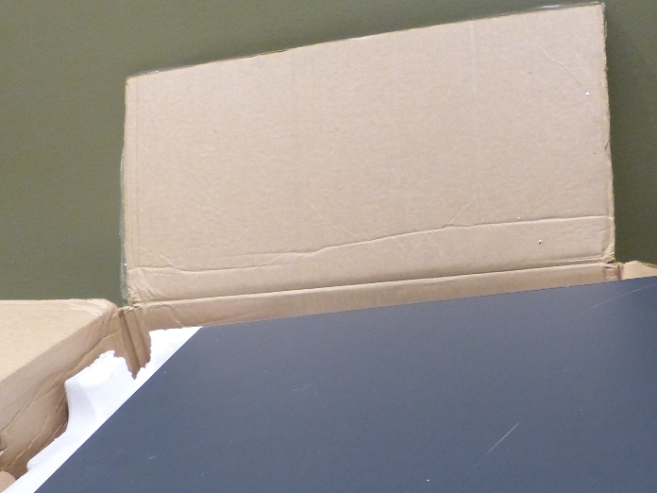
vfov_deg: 30.8
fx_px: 873
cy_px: 388
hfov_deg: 40.5
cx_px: 457
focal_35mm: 46
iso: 400
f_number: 2.8
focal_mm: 4.5
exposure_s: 1/30
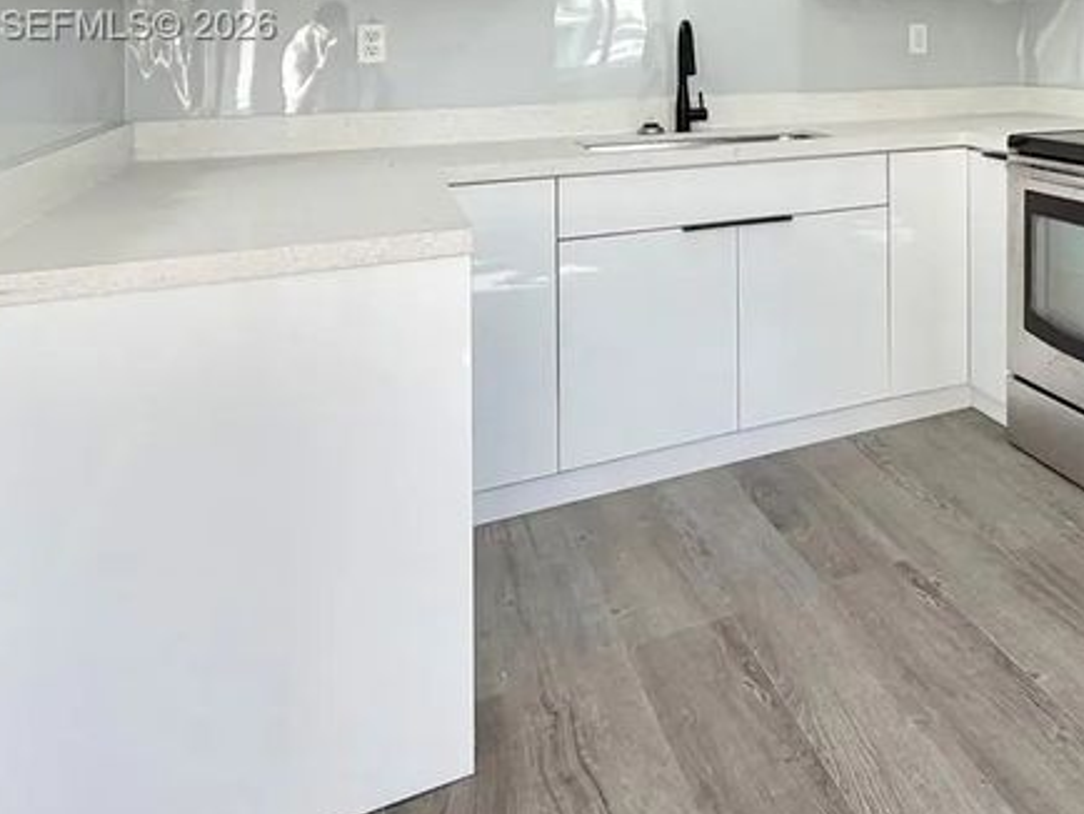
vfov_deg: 38.8
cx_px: 1057
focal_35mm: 33
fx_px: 1034
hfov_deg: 47.1
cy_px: 27
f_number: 2.2
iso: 50
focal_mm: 2.22
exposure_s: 1/121
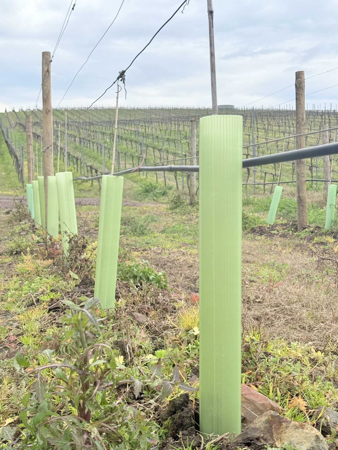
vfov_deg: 39.7
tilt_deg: -4.2
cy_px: 225
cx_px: 169
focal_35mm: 48
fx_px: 625
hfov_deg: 30.3
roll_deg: -0.3
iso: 100
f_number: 1.78
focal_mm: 6.76
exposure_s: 1/1513
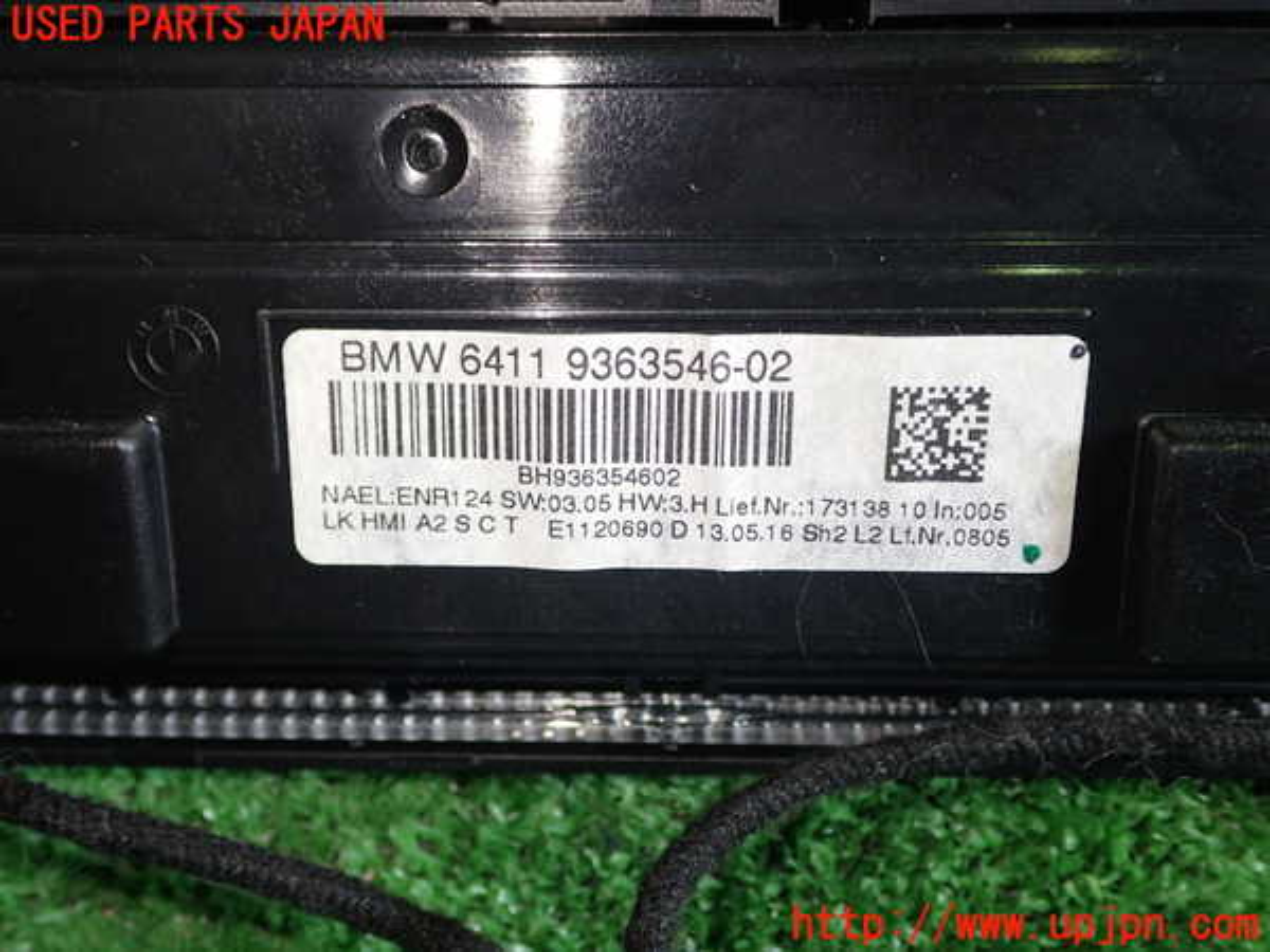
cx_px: 635
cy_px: 476
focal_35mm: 38
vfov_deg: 37.7
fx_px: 1394
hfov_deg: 49.0
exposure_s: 1/50
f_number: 2.7
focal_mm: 6.83
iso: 200
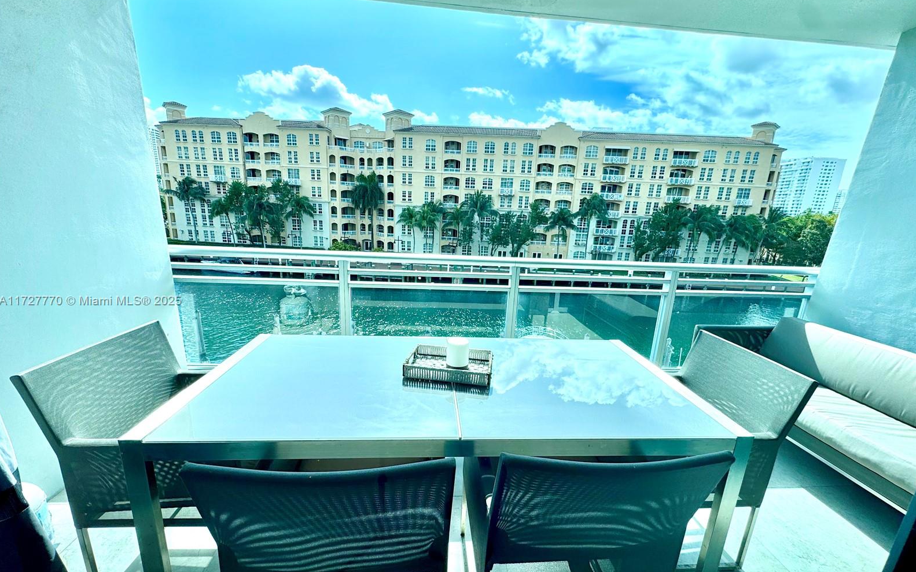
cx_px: 459
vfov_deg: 74.7
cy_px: 301
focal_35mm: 15
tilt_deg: -14.9
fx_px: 374
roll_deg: -2.6
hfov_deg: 101.5
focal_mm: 2.22
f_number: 2.2
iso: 40
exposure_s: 1/921
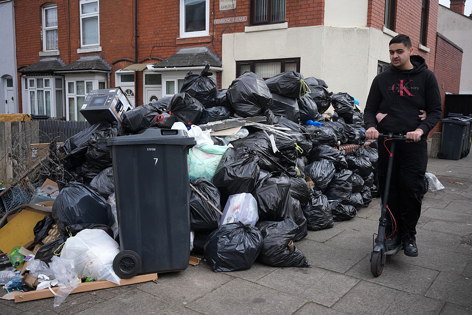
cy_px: 158
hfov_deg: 54.4
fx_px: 459
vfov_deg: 37.9
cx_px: 236
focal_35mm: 35
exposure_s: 1/2000
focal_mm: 35
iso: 1000
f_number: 5.6
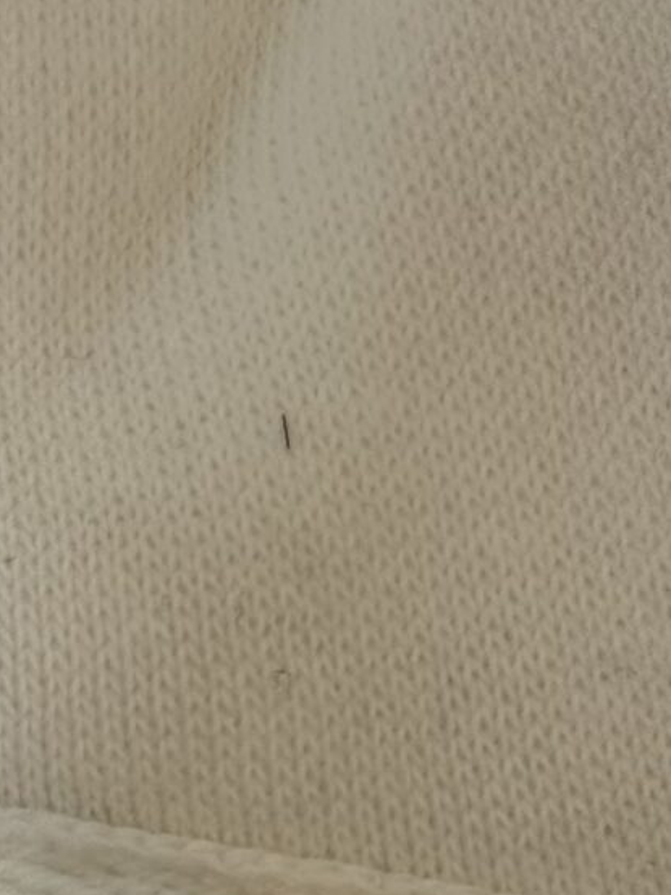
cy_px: 1612
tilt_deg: -82.4
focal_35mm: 222
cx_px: -200
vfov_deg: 8.6
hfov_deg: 6.6
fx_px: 5742
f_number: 1.78
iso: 80
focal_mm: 6.76
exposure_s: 1/330
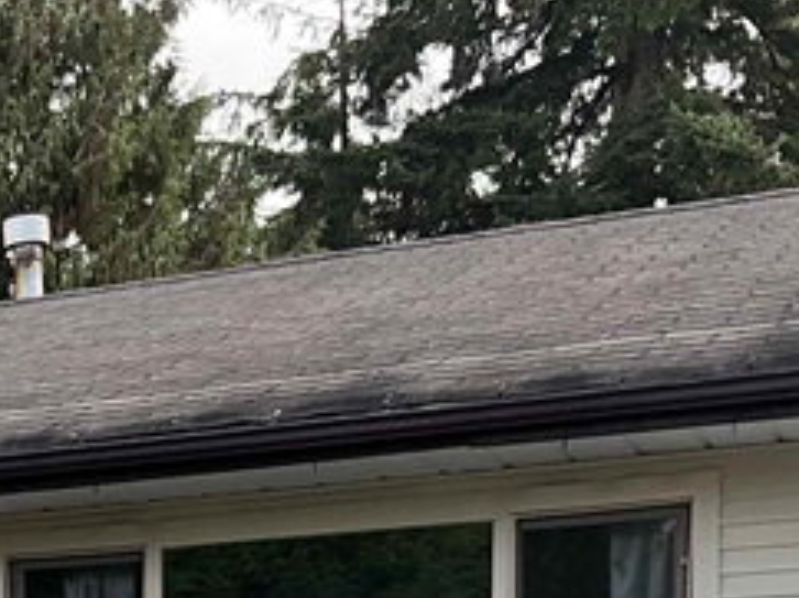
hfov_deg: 19.5
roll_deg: +1.9
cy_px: 971
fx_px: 2214
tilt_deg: -3.7
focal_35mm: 96
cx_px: -116
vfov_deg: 14.1
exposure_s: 1/378
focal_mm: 3
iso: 25
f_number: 1.8
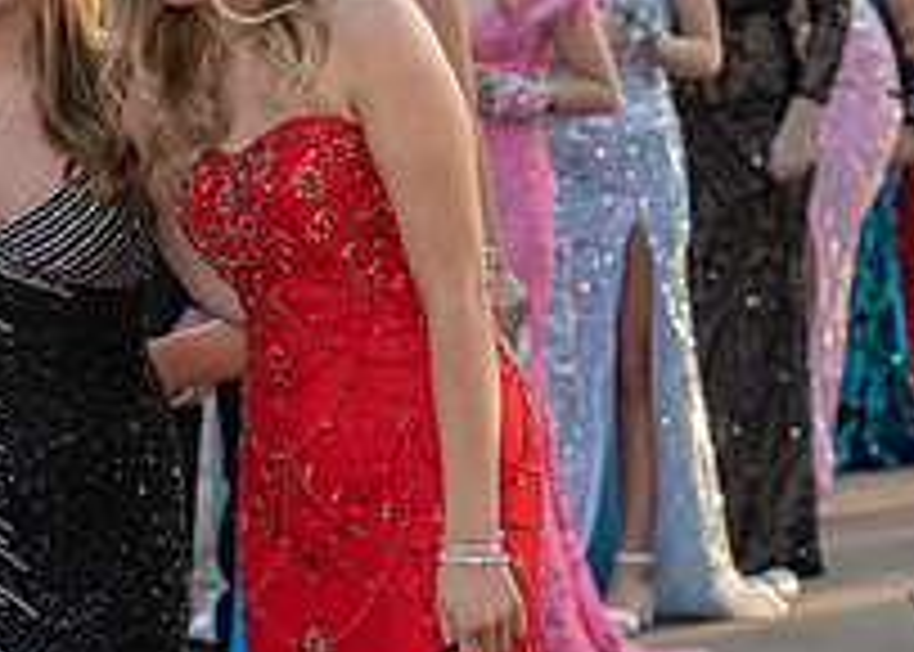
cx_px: -153
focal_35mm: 263
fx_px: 6827
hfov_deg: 7.6
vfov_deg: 5.5
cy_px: 549
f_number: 4.5
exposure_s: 1/200
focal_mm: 82
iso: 250
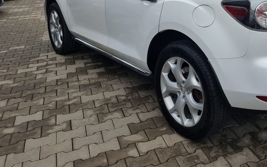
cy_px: 4
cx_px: 216
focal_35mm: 42
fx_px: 306
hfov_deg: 44.7
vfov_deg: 28.8
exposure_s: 1/100
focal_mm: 6.7
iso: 50
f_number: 1.8
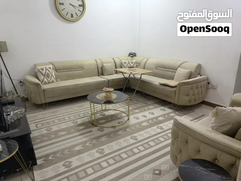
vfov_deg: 56.8
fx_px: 167
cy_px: 90
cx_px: 120
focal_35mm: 24
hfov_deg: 71.6
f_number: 1.78
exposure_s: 1/100
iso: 100
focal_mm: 6.76
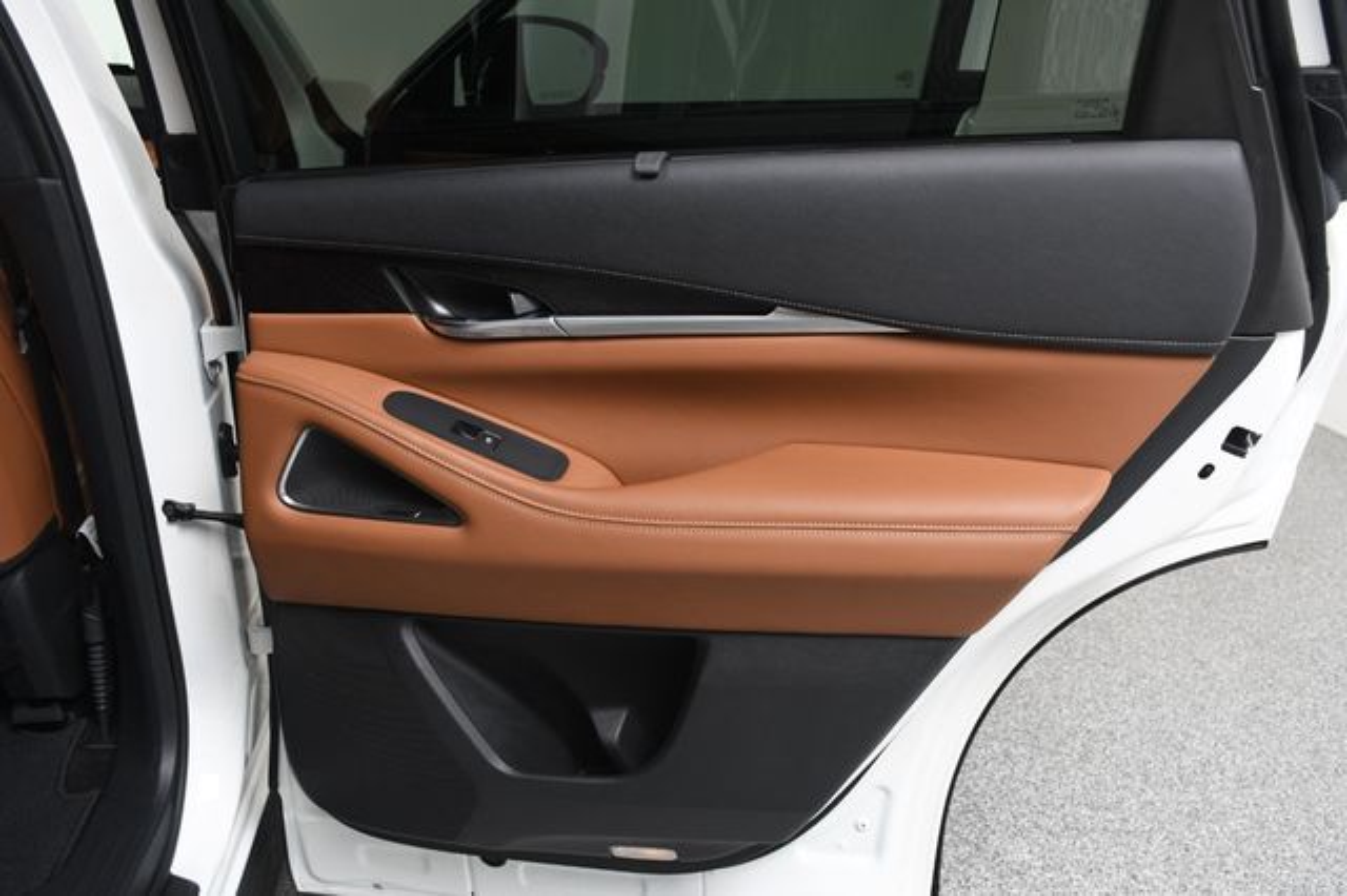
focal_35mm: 33
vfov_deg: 39.9
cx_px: 674
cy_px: 448
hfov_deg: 57.2
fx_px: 1234
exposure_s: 1/160
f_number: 6.3
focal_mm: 22
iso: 100
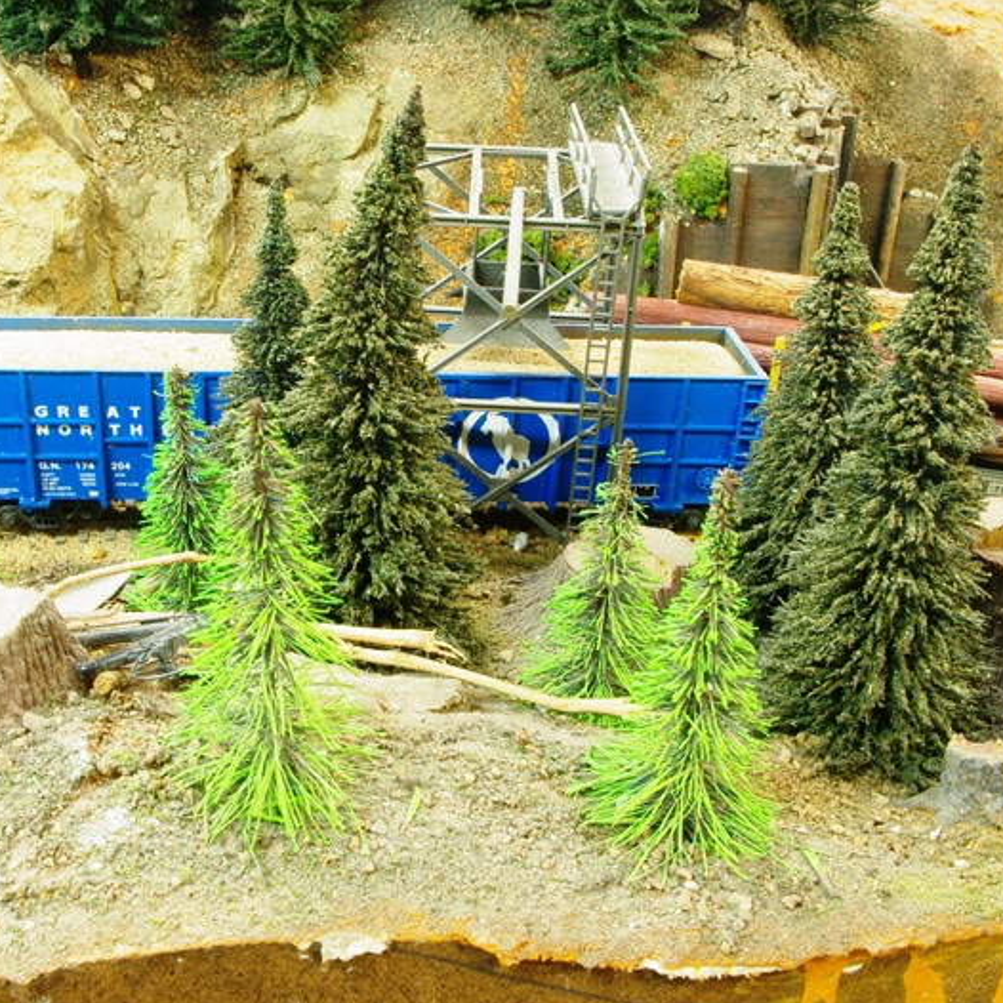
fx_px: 1442
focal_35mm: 44
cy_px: 509
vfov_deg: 38.3
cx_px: 385
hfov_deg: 38.1
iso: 400
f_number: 27
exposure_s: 6
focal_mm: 23.13
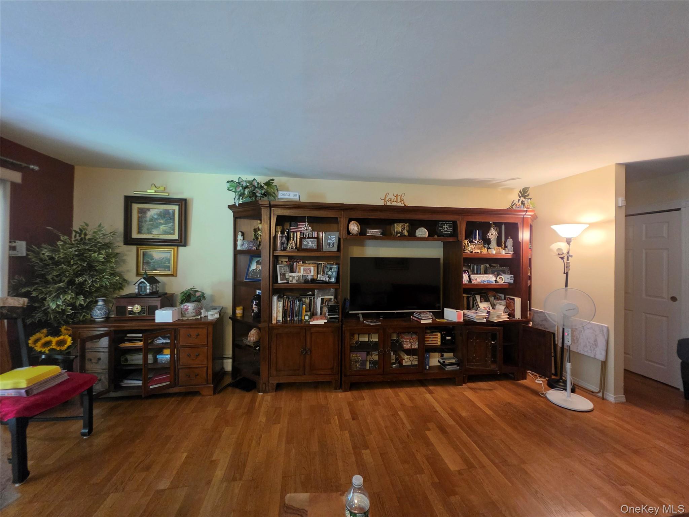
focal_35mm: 13
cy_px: 258
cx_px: 344
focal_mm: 2.2
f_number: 1.9
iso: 500
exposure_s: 1/60
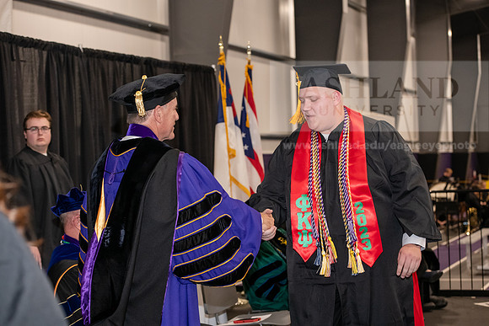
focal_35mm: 70
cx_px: 244
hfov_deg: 28.8
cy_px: 163
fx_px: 951
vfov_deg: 19.5
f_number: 5
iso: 2500
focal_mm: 70
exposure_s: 1/200
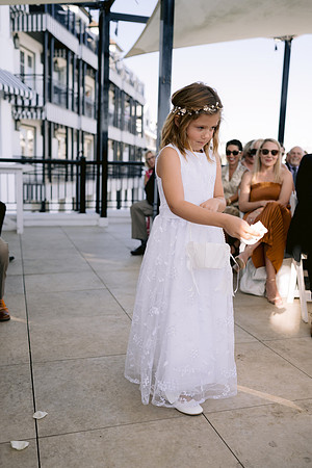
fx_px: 455
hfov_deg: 37.9
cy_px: 234
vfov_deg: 54.4
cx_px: 156
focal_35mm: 35
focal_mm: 35
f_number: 2.8
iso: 200
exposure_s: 1/800
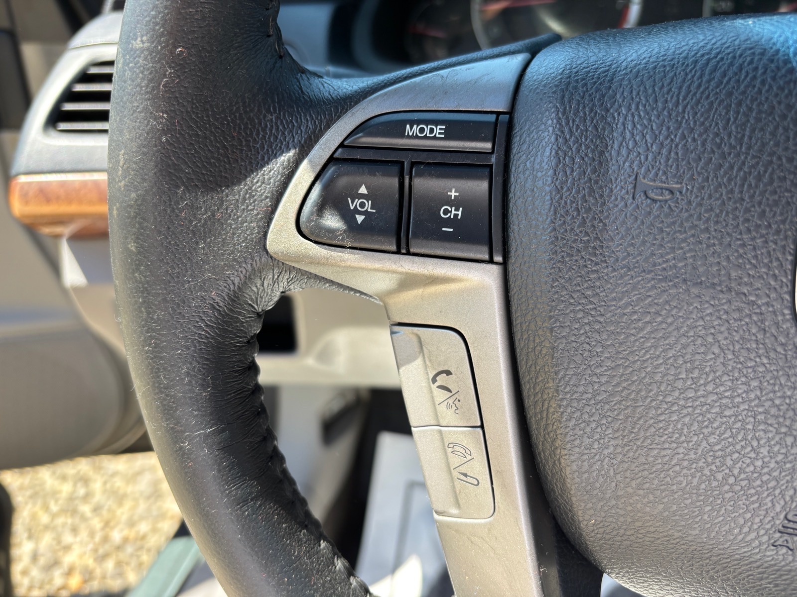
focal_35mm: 26
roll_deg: +1.5
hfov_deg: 67.3
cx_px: 398
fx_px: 599
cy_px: 298
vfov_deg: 53.1
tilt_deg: -27.0
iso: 50
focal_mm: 5.96
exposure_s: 1/403
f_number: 1.6
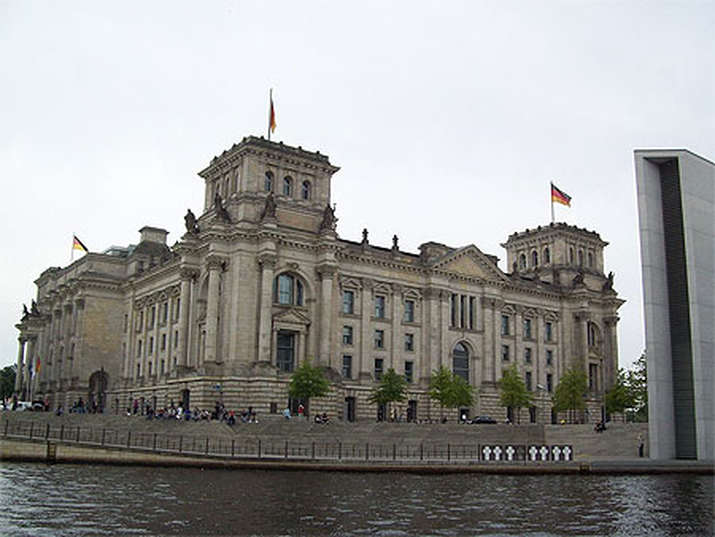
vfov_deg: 39.7
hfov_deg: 51.3
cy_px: 268
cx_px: 358
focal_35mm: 36
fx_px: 744
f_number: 4.8
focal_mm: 6
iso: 80
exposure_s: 1/253
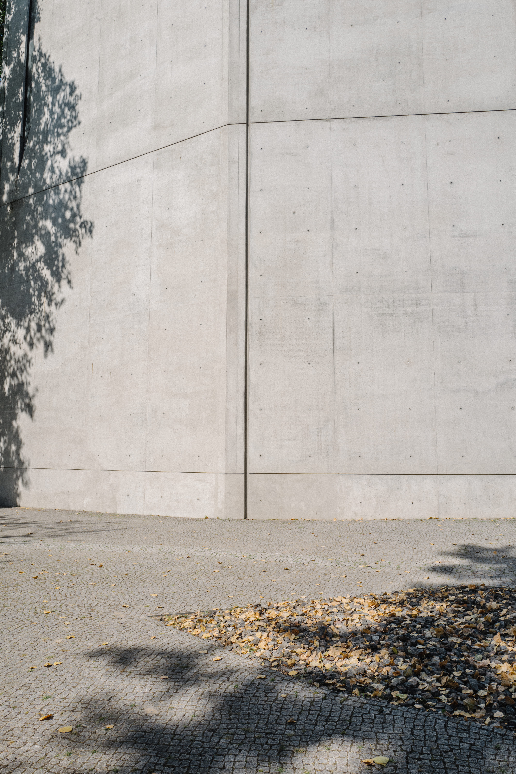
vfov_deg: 65.5
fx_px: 602
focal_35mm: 28
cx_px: 258
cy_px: 387
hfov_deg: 46.4
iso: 100
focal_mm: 28
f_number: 11
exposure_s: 1/250
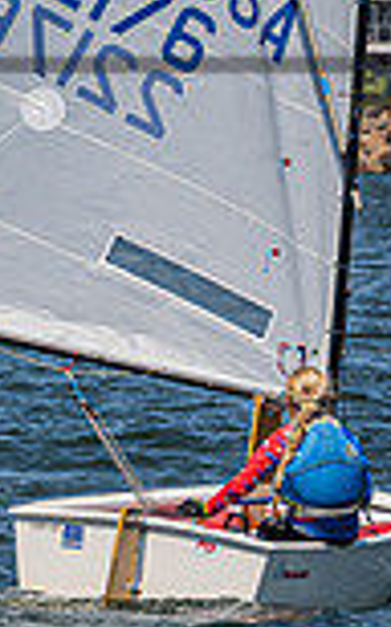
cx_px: -882
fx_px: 14024
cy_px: 173
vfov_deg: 2.6
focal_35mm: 821
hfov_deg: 1.6
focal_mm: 170
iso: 250
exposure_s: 1/1250
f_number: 7.6
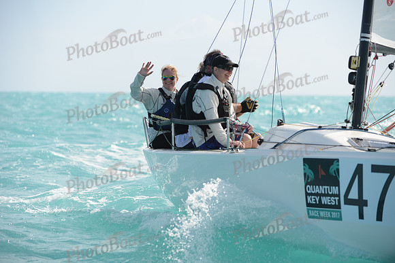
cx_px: 198
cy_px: 132
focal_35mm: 200
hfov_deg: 10.3
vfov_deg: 6.9
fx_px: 2195
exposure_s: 1/1250
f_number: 5
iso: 200
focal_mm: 200
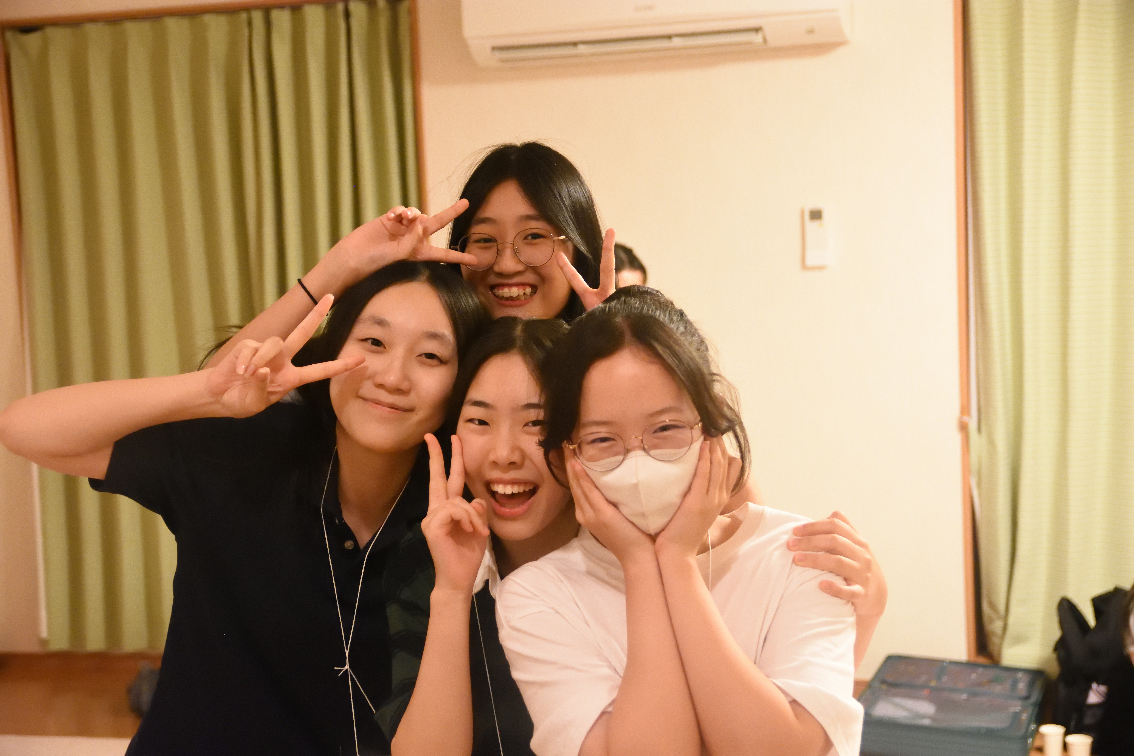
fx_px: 1701
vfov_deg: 25.1
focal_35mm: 54
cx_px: 567
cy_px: 378
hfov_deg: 36.9
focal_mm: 36
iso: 6400
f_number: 2.8
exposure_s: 1/250
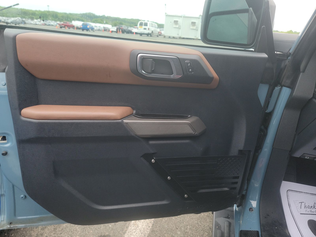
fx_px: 219
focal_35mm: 24
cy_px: 118
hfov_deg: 71.6
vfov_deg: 56.8
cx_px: 158
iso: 50
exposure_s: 1/153
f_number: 1.8
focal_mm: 6.7
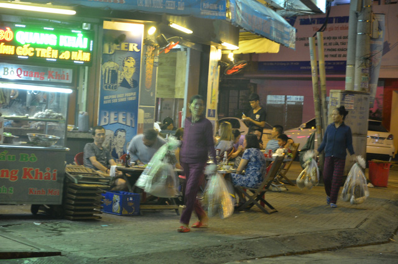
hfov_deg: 19.5
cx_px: 199
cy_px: 132
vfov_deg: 13.0
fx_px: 1159
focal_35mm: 105
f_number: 5.3
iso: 1000
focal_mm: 70
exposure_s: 1/10
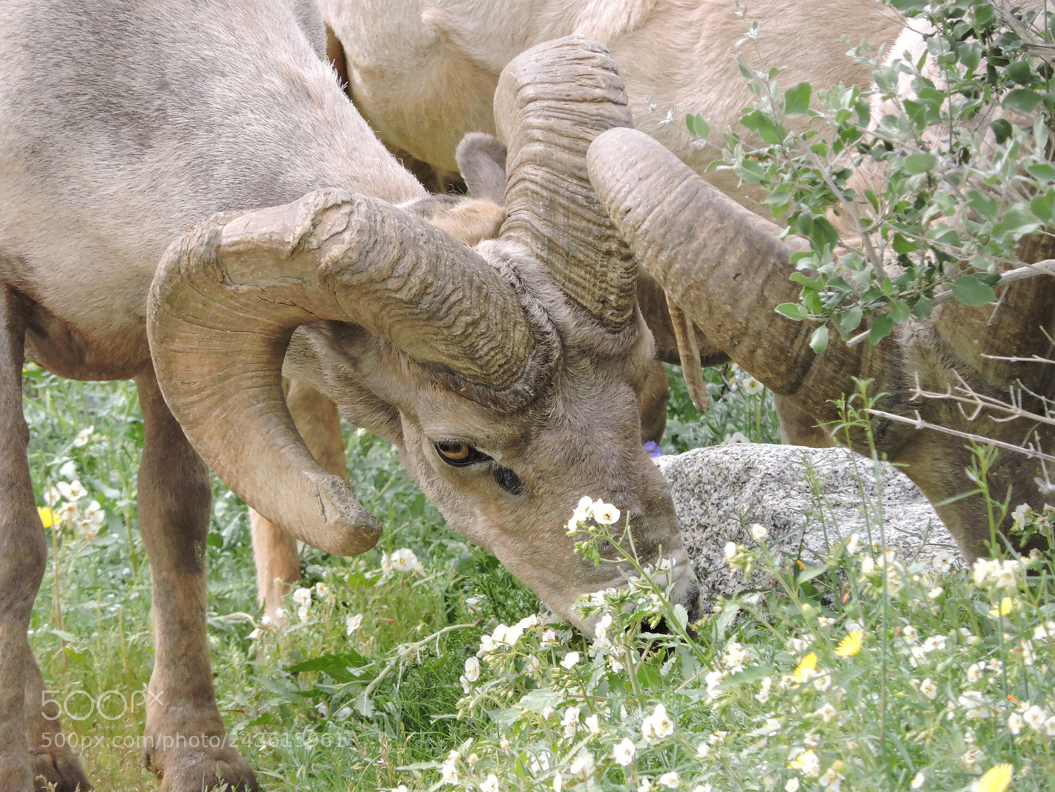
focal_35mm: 700
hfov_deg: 2.8
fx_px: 21334
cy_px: 396
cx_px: 528
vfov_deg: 2.1
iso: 280
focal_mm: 124.9
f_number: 5
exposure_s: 1/400
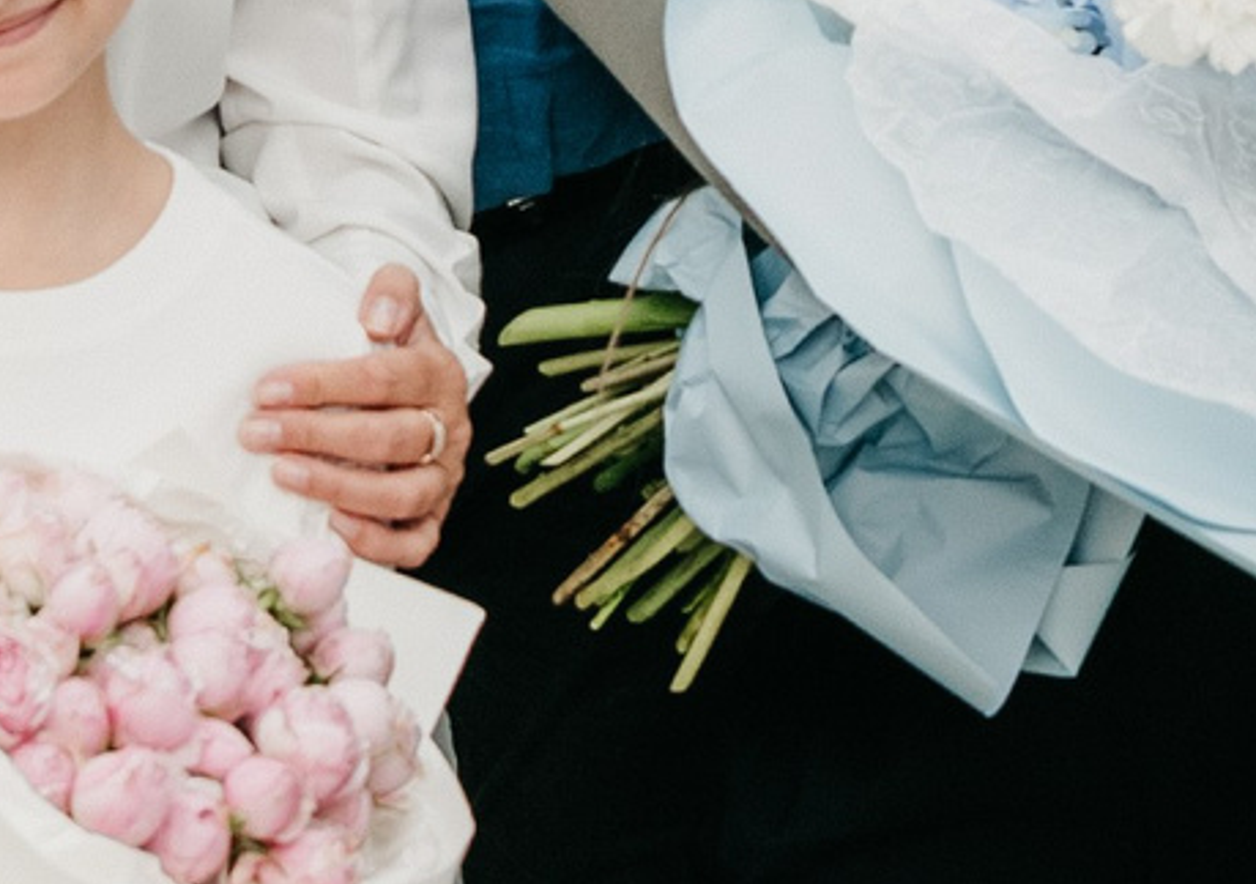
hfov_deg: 10.8
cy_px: -1021
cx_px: 726
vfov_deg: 7.3
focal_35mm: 187
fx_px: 6637
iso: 320
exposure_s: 1/160
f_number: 4
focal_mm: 30
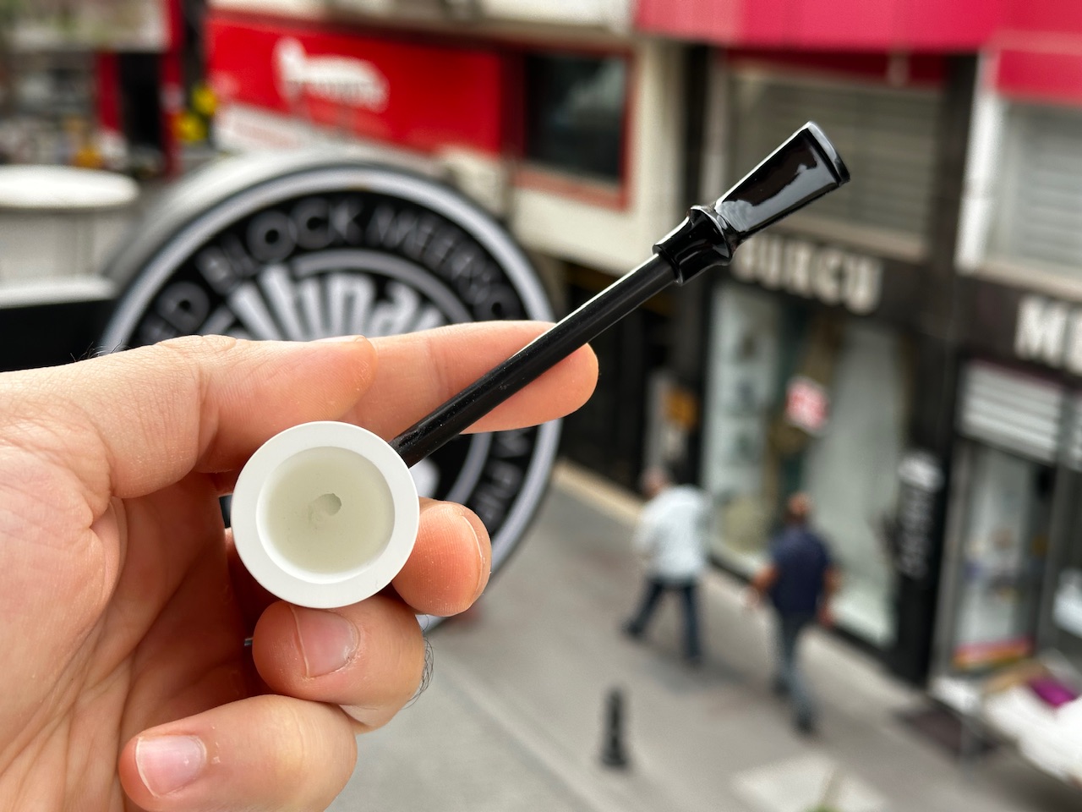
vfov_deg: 30.3
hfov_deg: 39.7
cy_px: 406
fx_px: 1500
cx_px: 541
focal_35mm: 48
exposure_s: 1/663
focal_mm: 6.86
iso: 64
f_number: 1.78
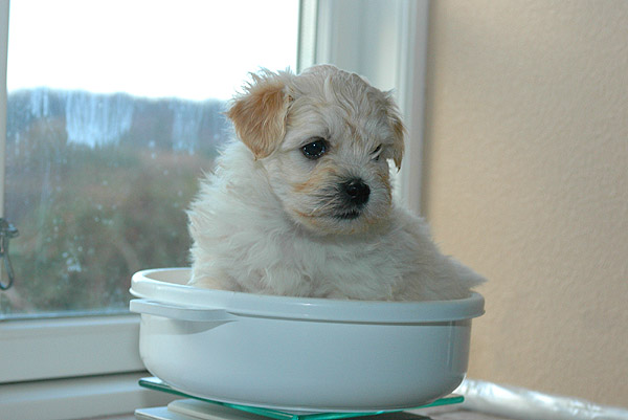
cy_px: 210
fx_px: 1257
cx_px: 314
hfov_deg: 28.1
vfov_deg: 19.0
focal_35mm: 72
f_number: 5.6
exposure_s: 1/125
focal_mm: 48
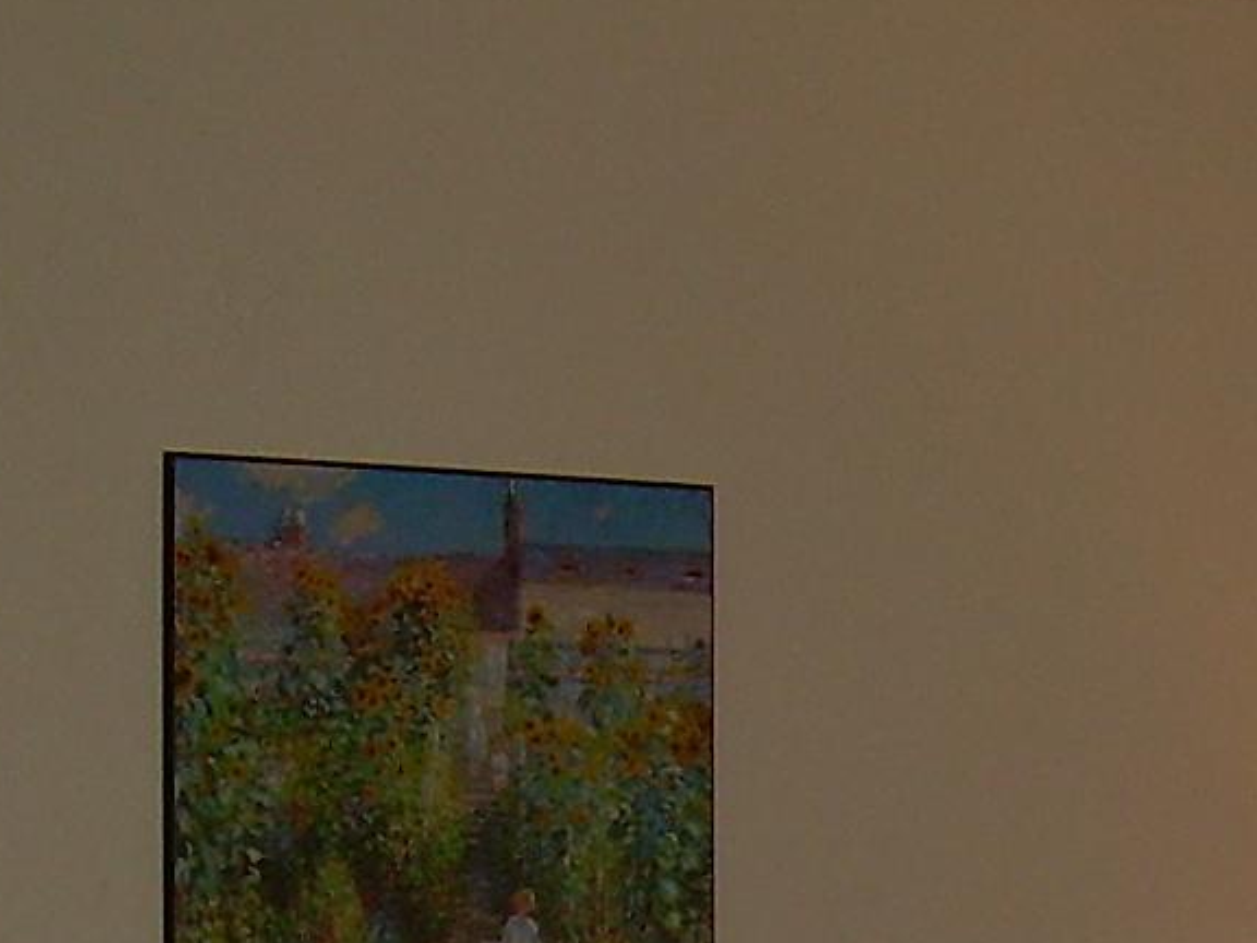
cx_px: 1120
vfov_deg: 9.6
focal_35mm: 150
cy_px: 1356
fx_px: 5447
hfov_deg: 13.1
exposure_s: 1/60
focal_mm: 6.3
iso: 50
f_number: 2.8
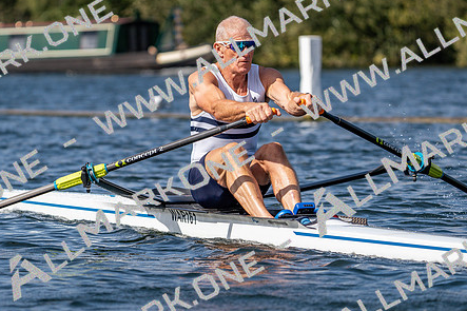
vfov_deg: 4.1
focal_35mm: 334
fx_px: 4331
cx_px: 223
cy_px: 138
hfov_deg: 6.2
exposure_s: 1/1600
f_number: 5.6
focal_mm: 255
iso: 160
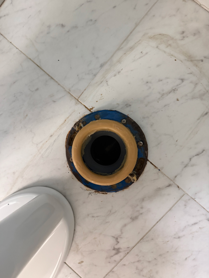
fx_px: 193
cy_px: 139
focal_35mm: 24
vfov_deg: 71.6
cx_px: 104
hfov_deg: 56.8
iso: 500
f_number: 1.78
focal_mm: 6.76
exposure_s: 1/60
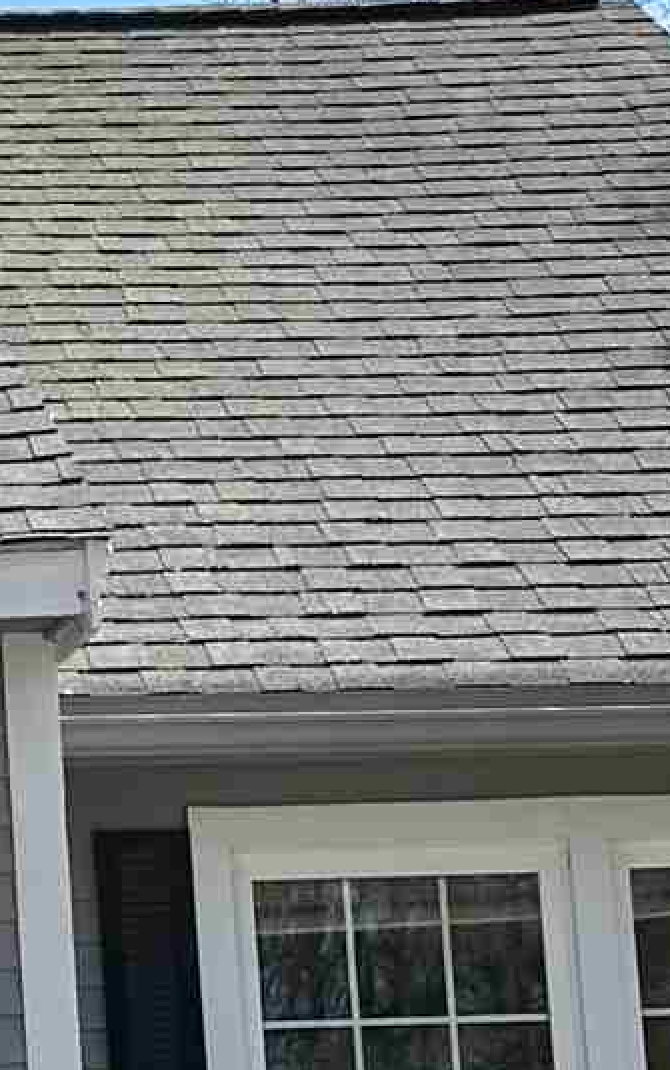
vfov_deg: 14.2
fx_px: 4260
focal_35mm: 146
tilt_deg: +7.5
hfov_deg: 8.6
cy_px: 934
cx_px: -582
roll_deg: +1.9
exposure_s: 1/3247
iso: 80
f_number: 1.78
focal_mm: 6.86
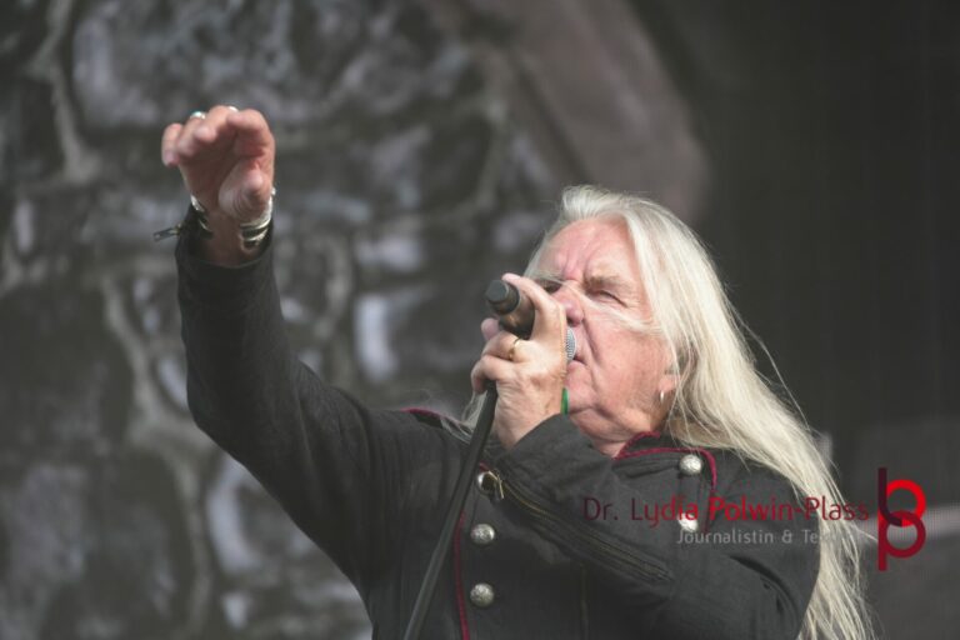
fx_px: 7679
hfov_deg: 7.2
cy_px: 320
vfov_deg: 4.8
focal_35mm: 288
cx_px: 480
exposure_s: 1/320
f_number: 6.3
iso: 320
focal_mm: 192
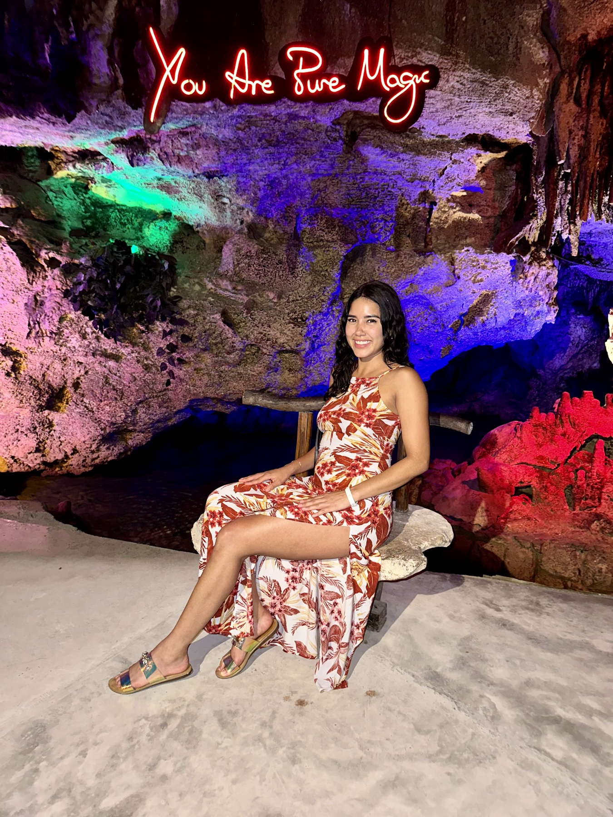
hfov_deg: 56.8
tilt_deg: -13.6
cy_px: 408
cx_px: 306
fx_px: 567
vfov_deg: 71.6
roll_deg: -2.4
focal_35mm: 24
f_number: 1.78
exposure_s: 1/13
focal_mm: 6.86
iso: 100
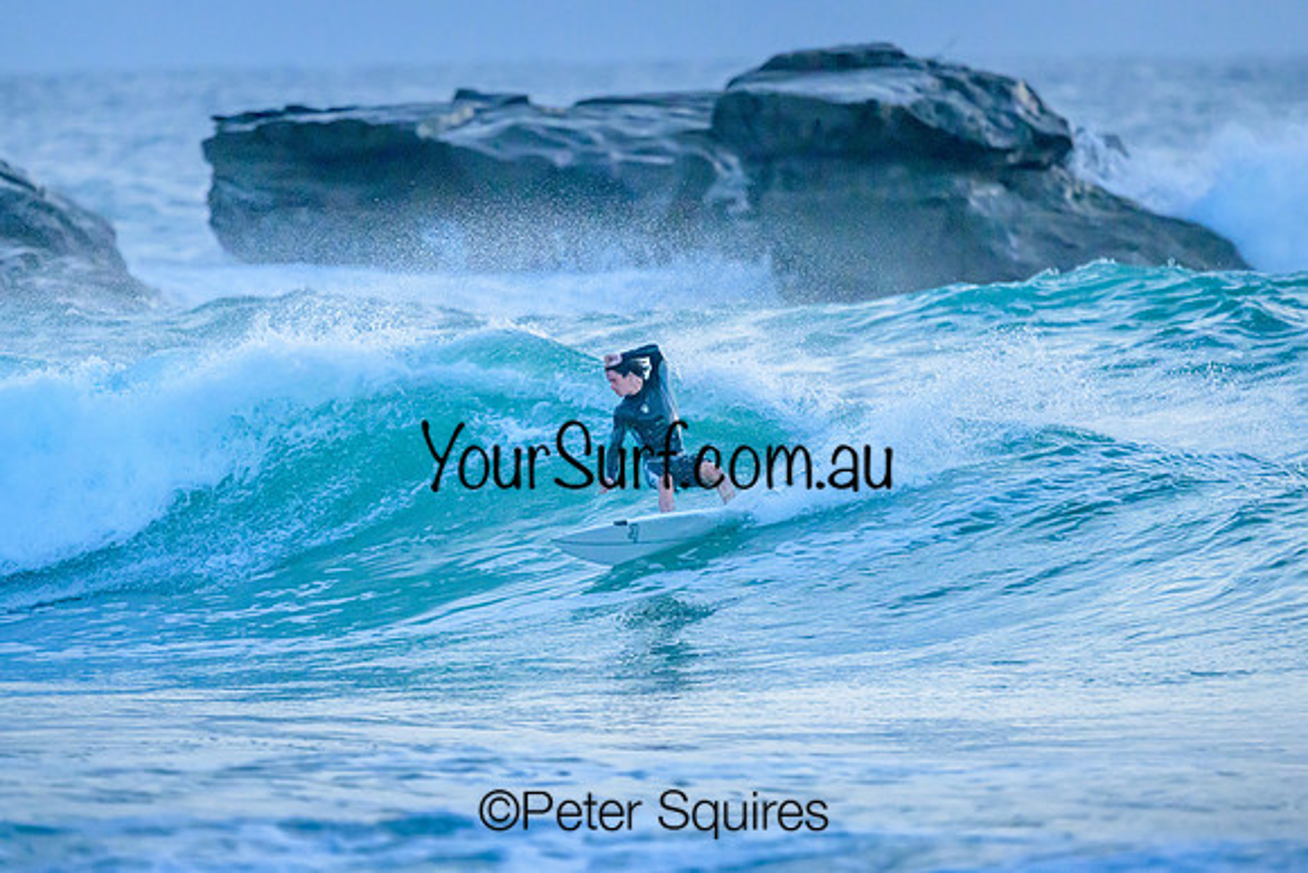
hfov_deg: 2.5
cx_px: 654
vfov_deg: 1.7
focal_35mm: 819
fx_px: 29753
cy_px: 436
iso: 8000
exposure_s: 1/2500
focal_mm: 800
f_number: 6.3
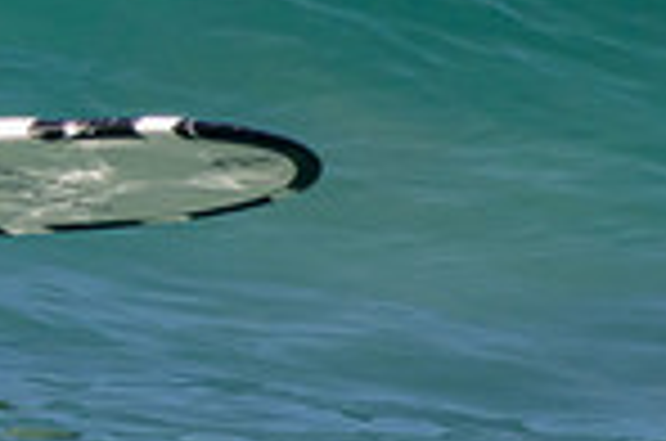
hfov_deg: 0.5
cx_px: -396
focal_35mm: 4516
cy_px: -292
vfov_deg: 0.3
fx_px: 83366
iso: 2000
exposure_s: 1/2000
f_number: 11
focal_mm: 1000
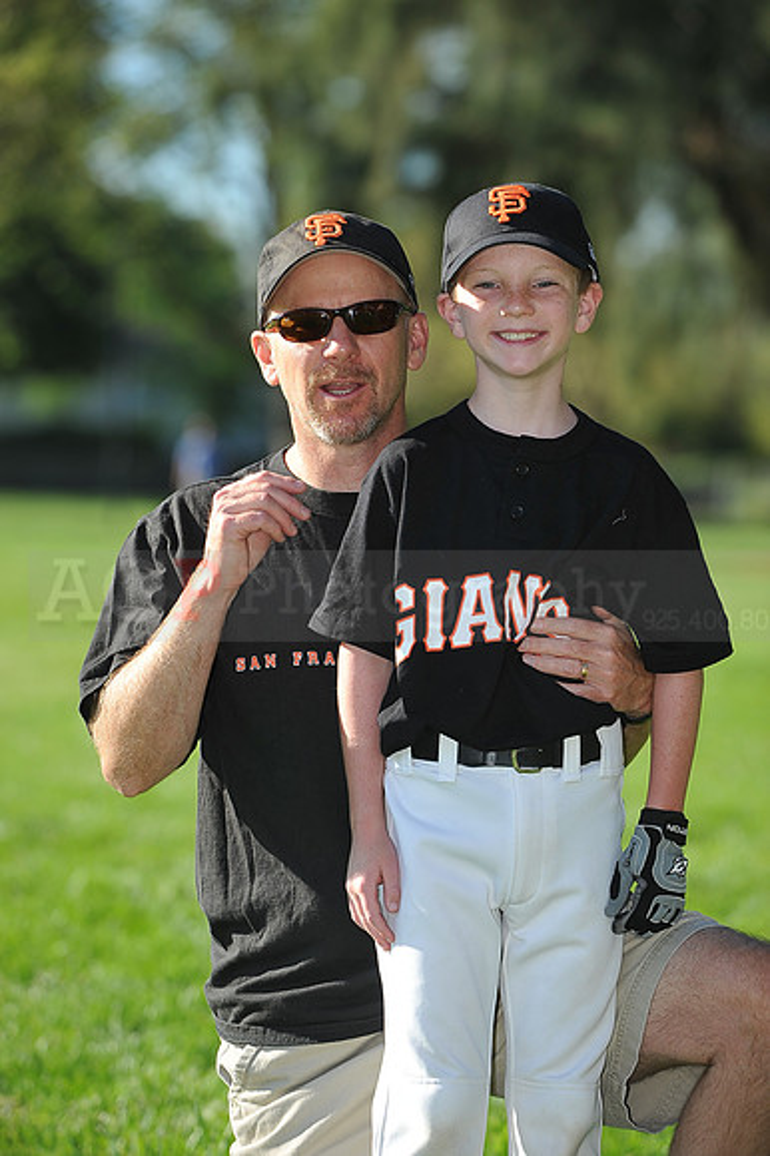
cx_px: 385
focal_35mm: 200
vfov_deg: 10.3
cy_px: 578
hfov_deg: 6.9
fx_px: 6424
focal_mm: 200
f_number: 4.5
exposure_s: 1/1000
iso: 200
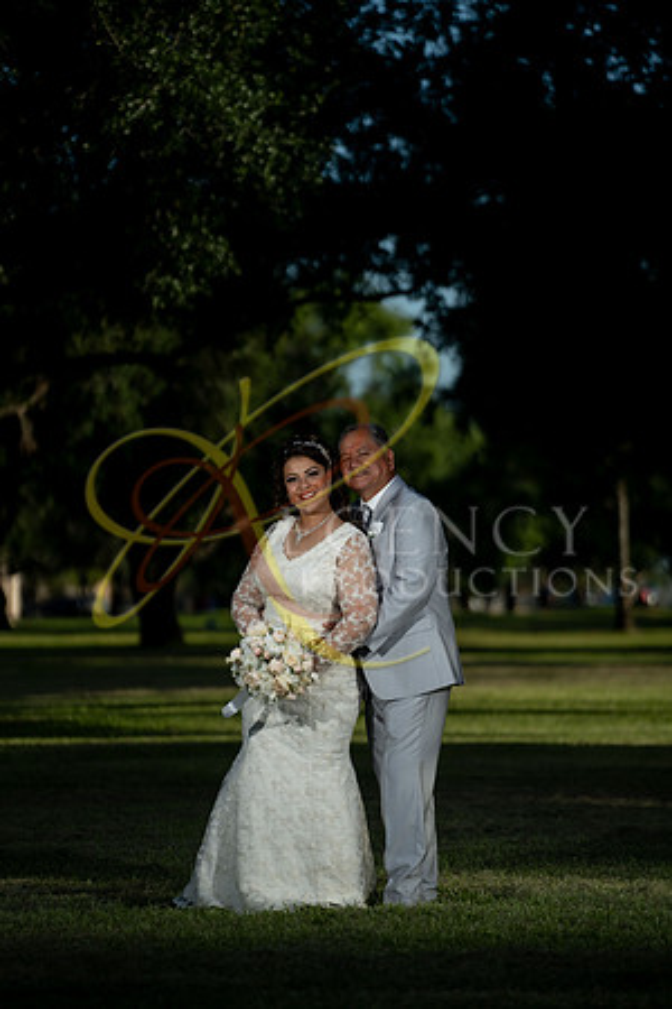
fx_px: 4200
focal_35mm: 150
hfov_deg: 9.1
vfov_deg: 13.7
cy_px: 504
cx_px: 336
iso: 320
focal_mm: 150
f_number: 2.8
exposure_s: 1/5000
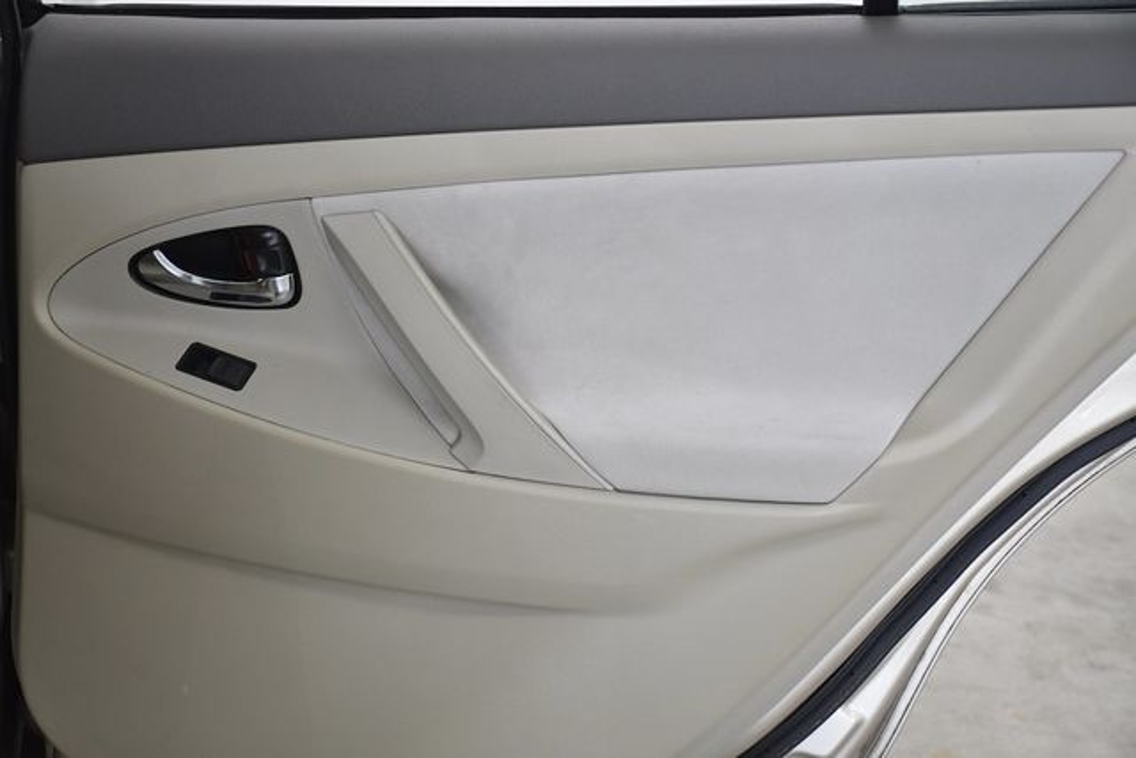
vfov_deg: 18.2
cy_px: 379
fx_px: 2367
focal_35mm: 75
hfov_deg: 27.0
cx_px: 568
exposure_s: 1/640
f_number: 4.8
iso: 1250
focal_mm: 50
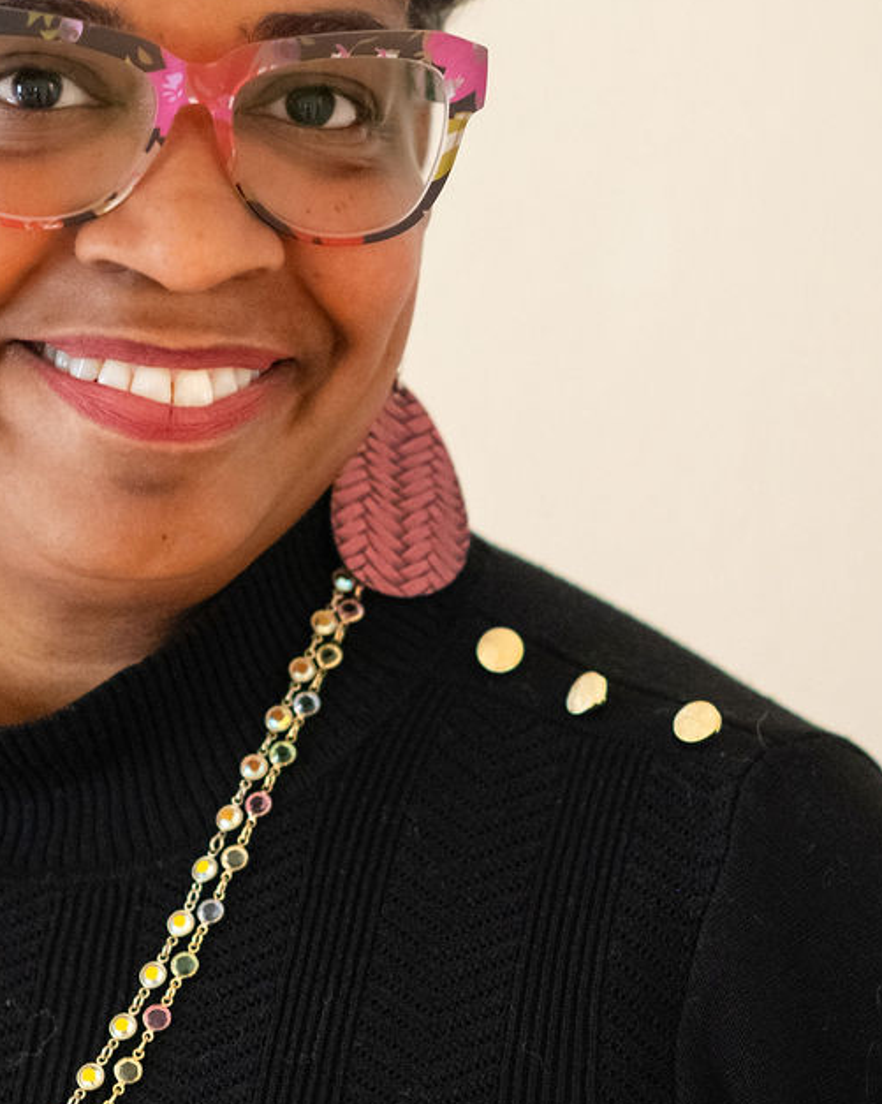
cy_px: 650
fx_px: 3755
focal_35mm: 115
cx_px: 146
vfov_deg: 16.7
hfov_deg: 13.3
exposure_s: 1/160
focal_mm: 50
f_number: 2.2
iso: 2000
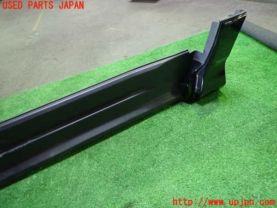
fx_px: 200
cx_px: 138
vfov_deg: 54.9
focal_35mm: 25
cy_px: 104
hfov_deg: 69.4
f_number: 2
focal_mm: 4.5
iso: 500
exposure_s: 1/30
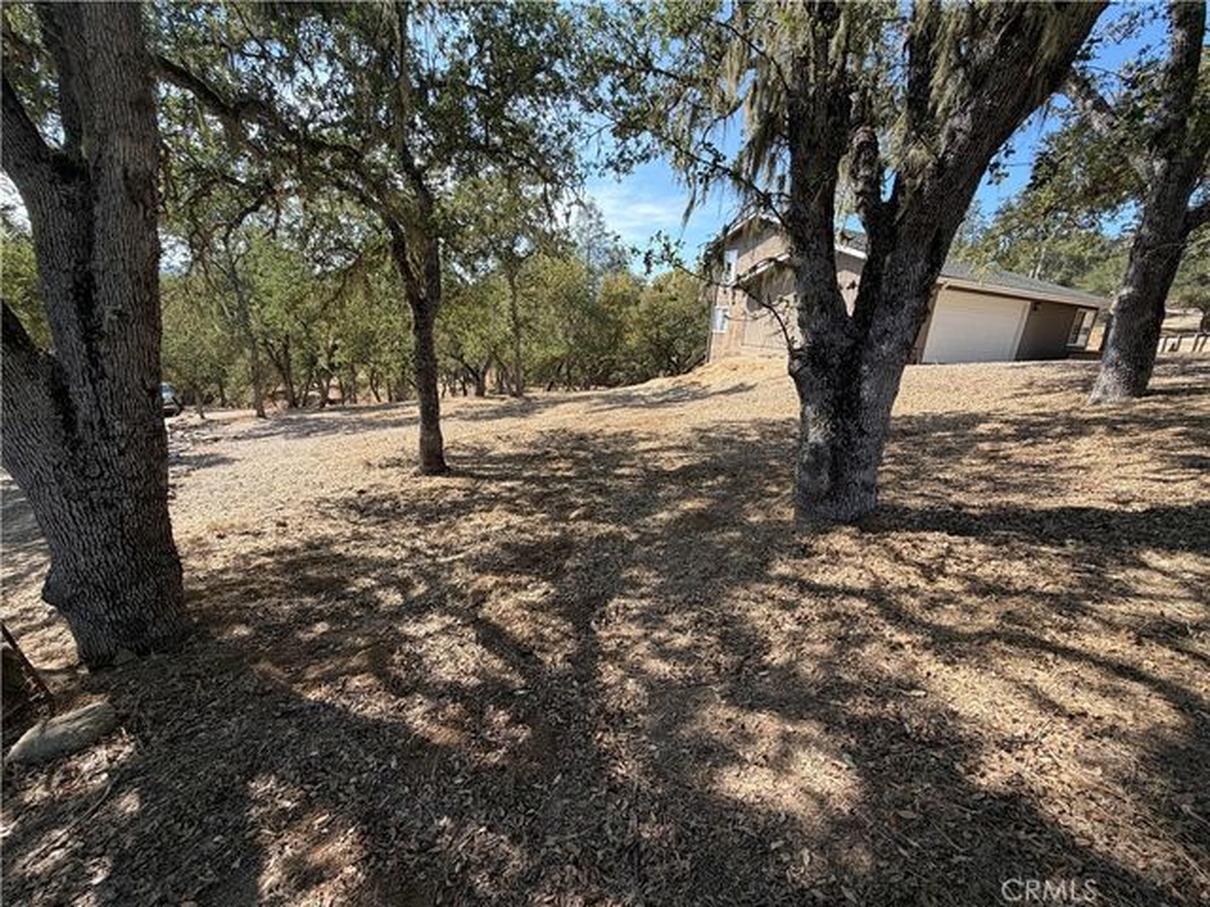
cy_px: 454
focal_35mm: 14
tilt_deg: -14.9
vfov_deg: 85.7
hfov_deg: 102.1
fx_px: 489
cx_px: 605
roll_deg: -4.4
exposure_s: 1/502
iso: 40
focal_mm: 2.22
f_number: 2.2
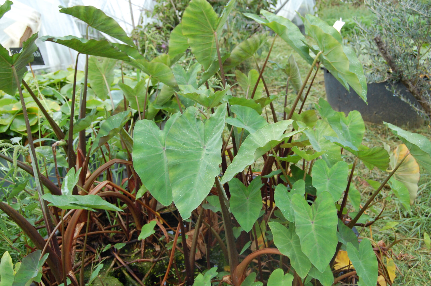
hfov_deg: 49.6
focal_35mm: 39
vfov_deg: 34.1
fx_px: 466
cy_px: 143
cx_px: 216
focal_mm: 26
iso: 800
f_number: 8
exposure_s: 1/250
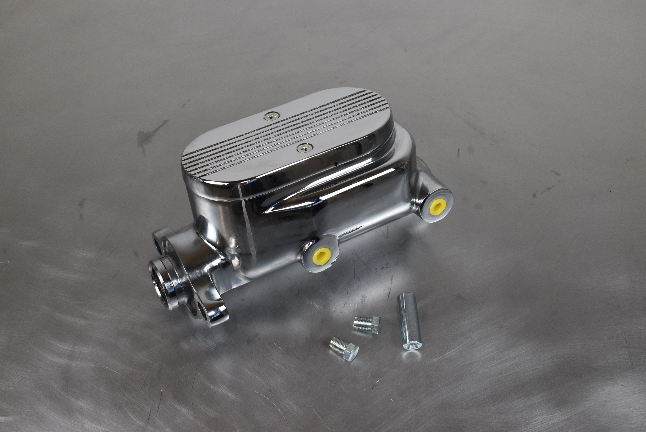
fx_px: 943
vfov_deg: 25.8
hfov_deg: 37.8
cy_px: 216
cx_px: 323
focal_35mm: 52
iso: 1250
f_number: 7.1
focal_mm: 35
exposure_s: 1/200
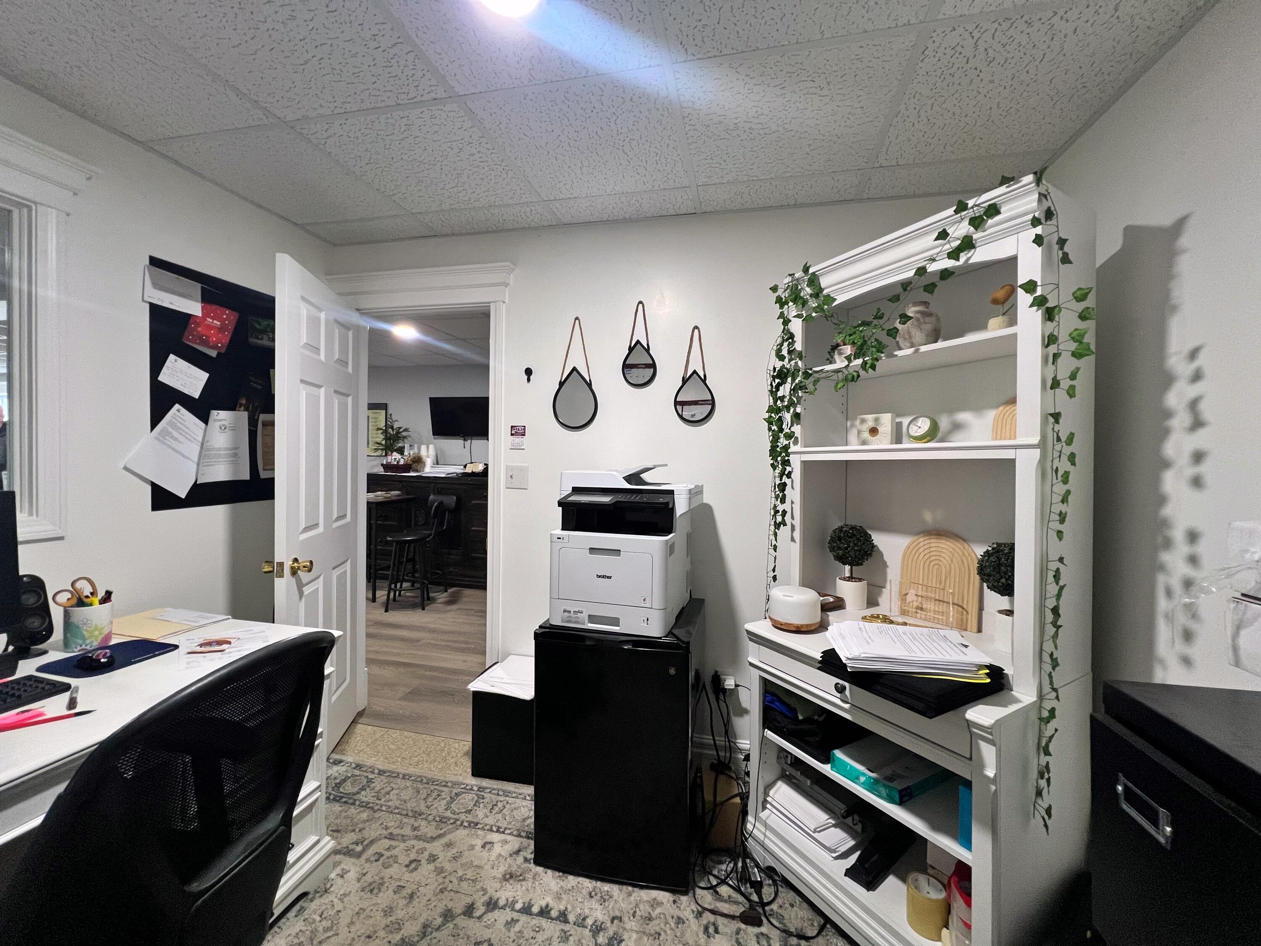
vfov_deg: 89.9
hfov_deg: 106.2
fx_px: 474
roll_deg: -1.3
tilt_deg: -2.3
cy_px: 473
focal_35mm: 13
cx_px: 630
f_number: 1.8
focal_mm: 1.57
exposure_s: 1/60
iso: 250
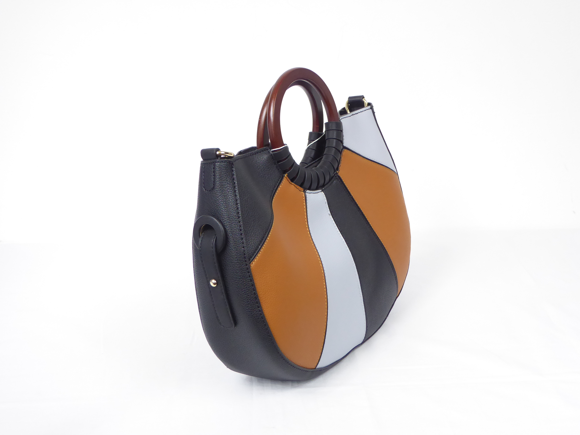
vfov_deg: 27.5
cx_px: 290
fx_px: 888
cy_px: 218
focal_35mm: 53
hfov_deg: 36.2
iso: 400
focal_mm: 9
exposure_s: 1/60
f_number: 4.1
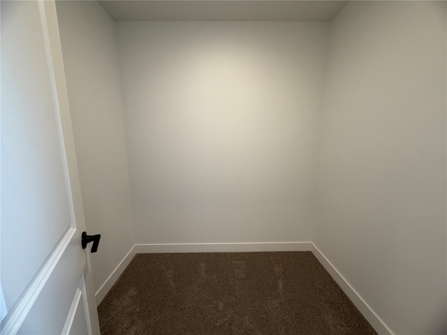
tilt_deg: -8.8
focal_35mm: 14
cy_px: 168
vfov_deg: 85.7
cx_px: 224
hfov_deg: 102.1
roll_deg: +0.6
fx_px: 181
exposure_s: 1/120
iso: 200
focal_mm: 2.22
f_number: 2.2
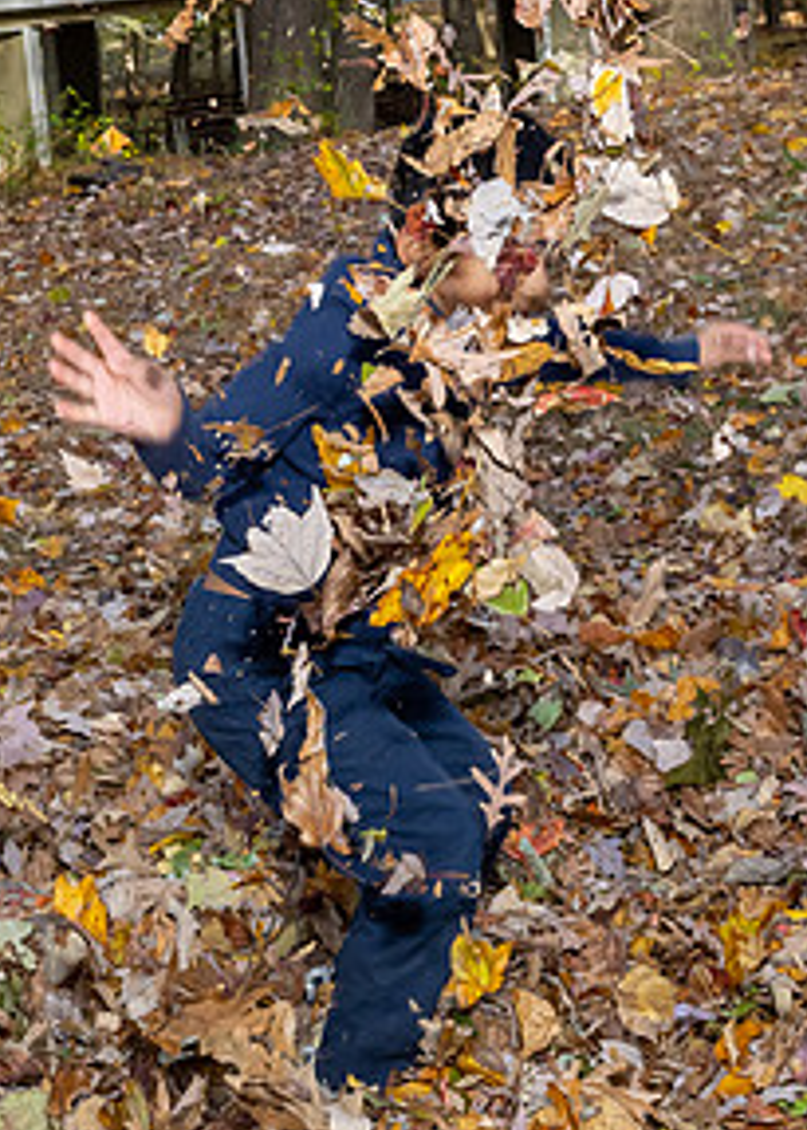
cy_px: 252
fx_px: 2439
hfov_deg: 18.6
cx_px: 152
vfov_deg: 25.7
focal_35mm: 76
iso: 1000
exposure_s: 1/250
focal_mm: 22
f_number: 7.1
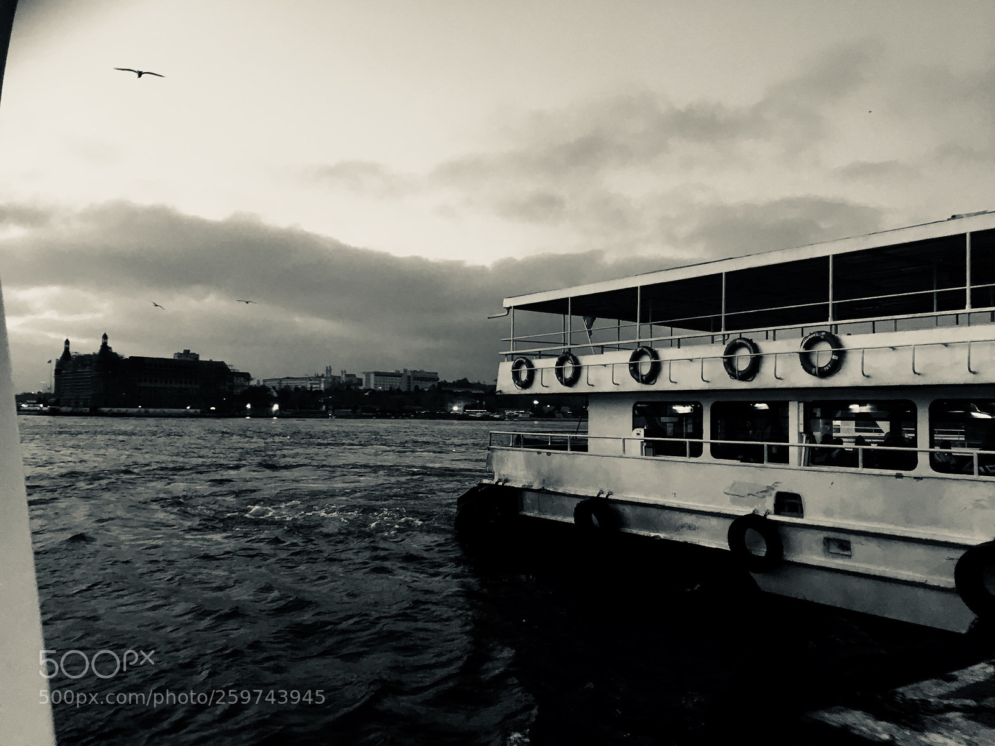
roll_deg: +0.3
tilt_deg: +1.4
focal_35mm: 29
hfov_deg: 61.7
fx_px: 834
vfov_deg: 48.2
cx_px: 498
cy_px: 373
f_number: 2.2
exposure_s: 1/33
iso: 80
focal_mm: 4.15
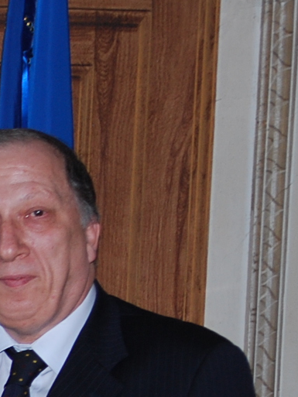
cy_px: 492
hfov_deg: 6.6
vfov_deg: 9.0
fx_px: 2501
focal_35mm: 218
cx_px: -284
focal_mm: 40
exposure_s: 1/60
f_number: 5.3
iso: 250
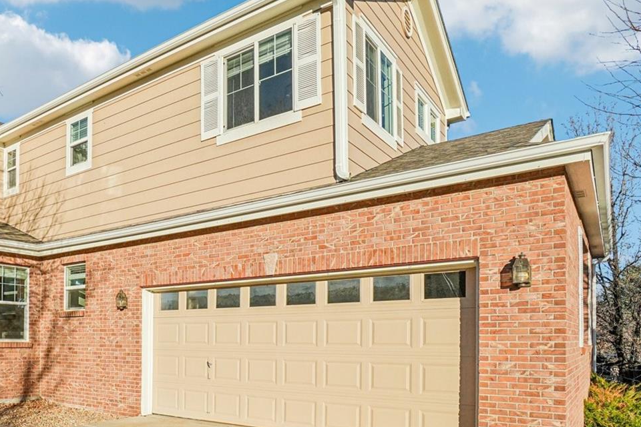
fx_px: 445
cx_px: 180
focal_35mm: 25
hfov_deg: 68.0
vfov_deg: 51.1
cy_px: 248
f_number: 8
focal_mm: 10
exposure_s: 1/1250
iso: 400
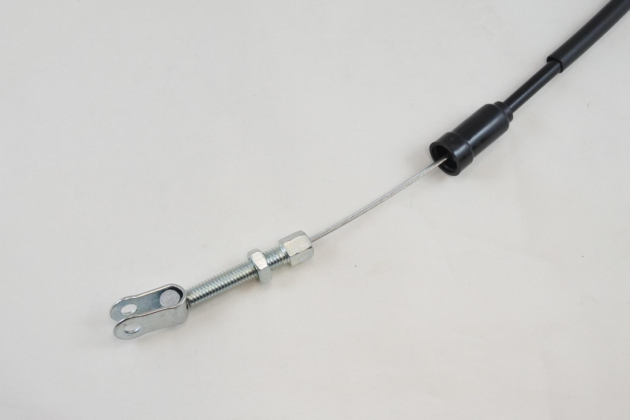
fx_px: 787
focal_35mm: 45
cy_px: 210
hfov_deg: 43.6
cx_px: 315
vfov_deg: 29.9
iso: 400
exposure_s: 1/160
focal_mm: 16.8
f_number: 4.5
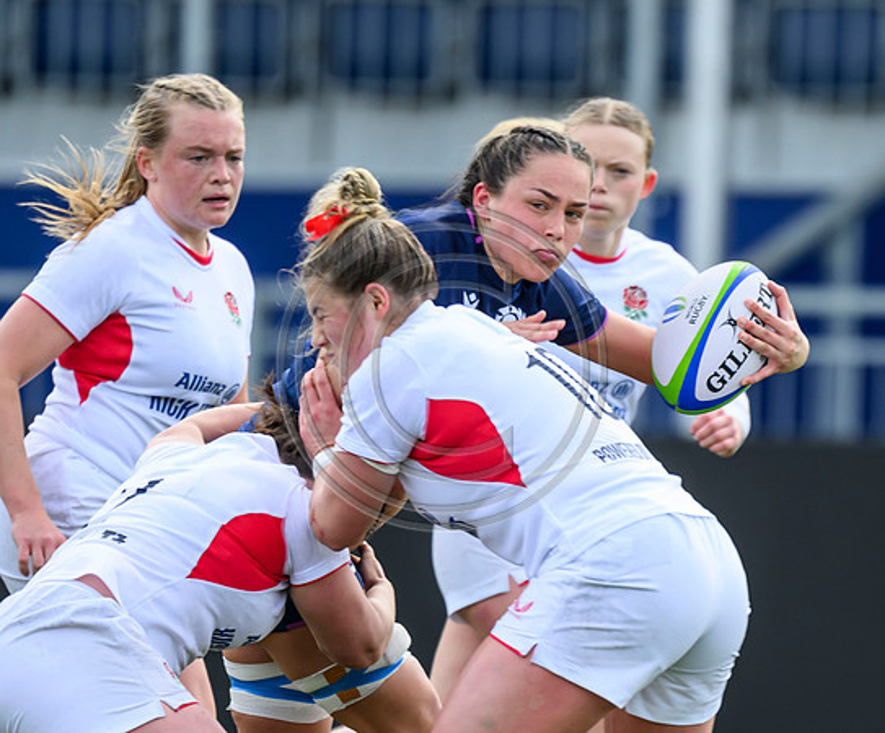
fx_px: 31145
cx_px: 636
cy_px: 516
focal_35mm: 1172
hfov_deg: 1.6
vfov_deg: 1.3
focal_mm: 560
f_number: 4
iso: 500
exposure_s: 1/1600
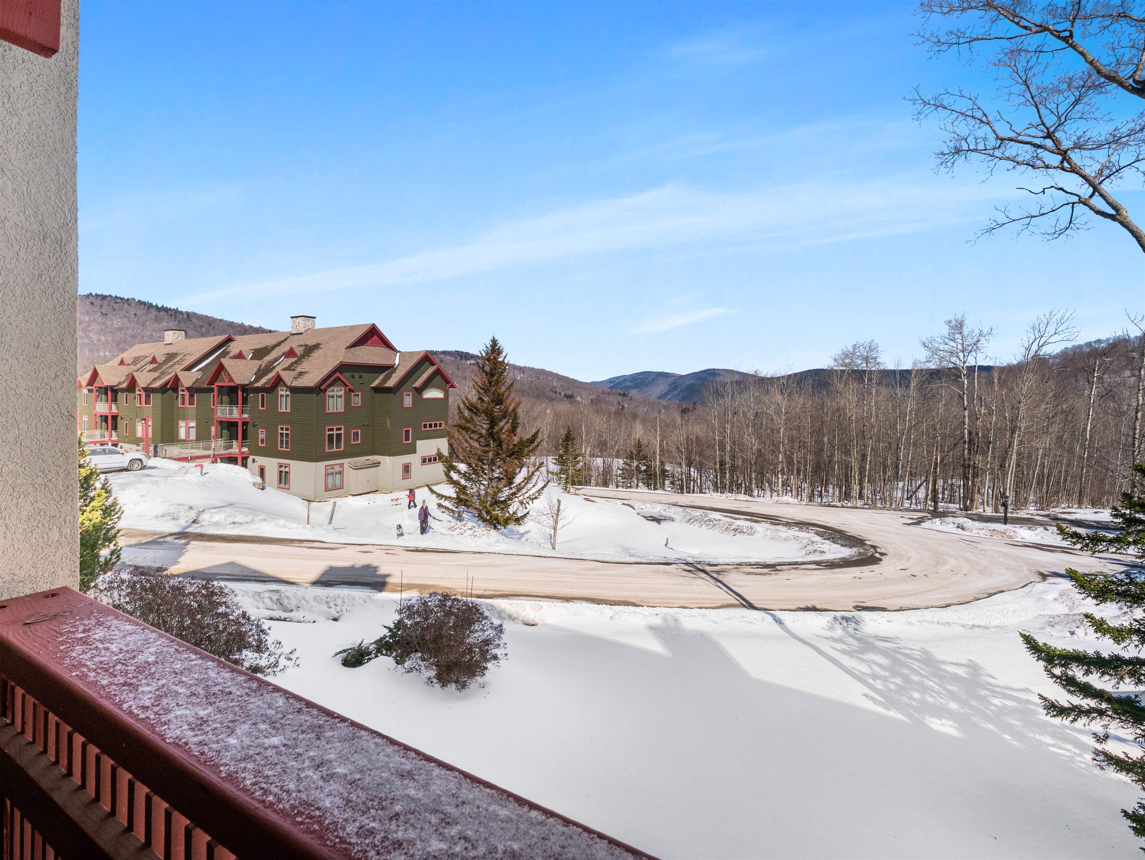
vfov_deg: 78.2
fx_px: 529
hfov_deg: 94.5
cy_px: 430
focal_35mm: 16
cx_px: 572
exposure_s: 1/1000
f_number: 8
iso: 200
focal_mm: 8
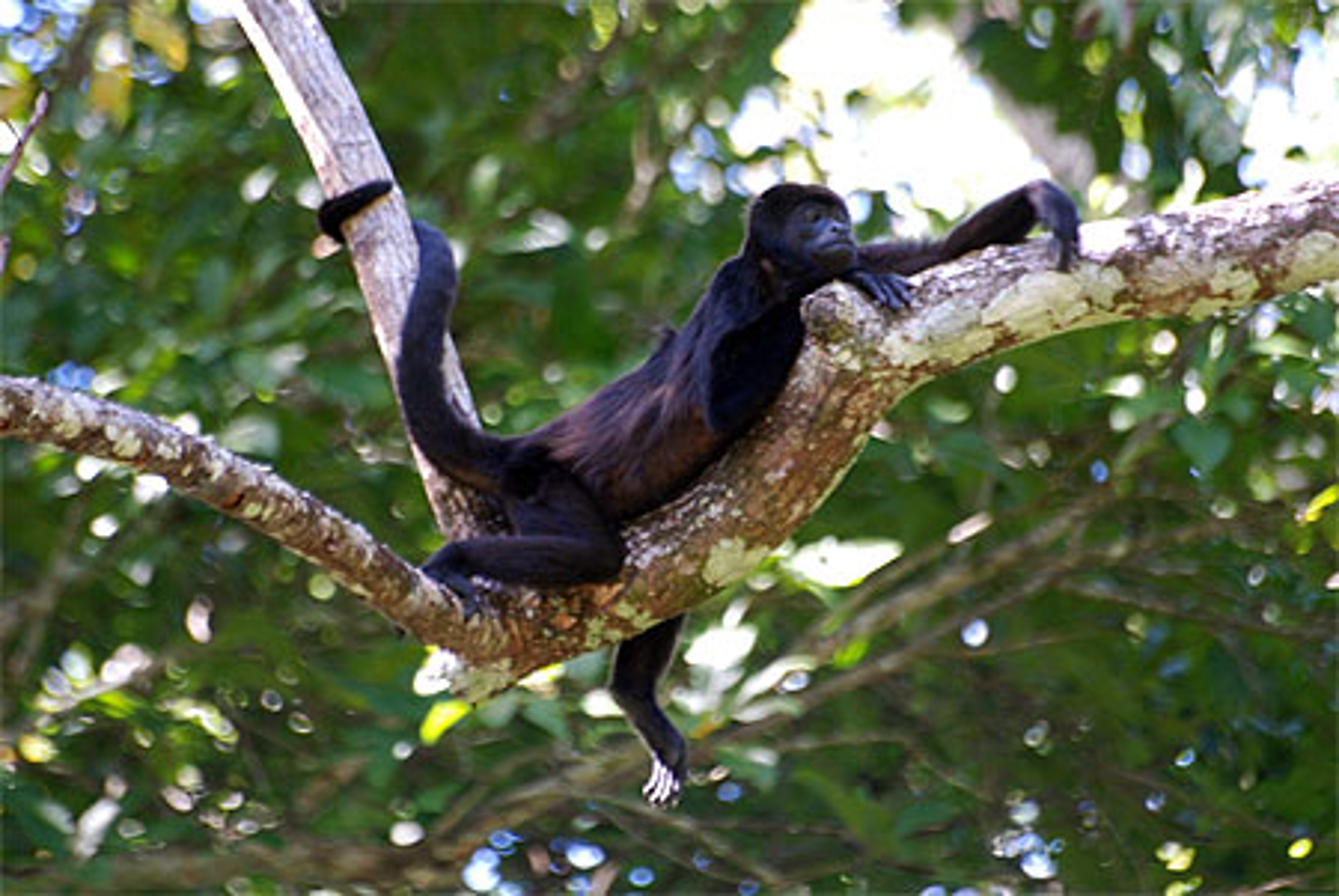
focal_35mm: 450
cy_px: 448
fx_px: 16753
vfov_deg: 3.1
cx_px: 670
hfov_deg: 4.6
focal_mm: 300
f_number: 5.6
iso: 400
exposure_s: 1/50
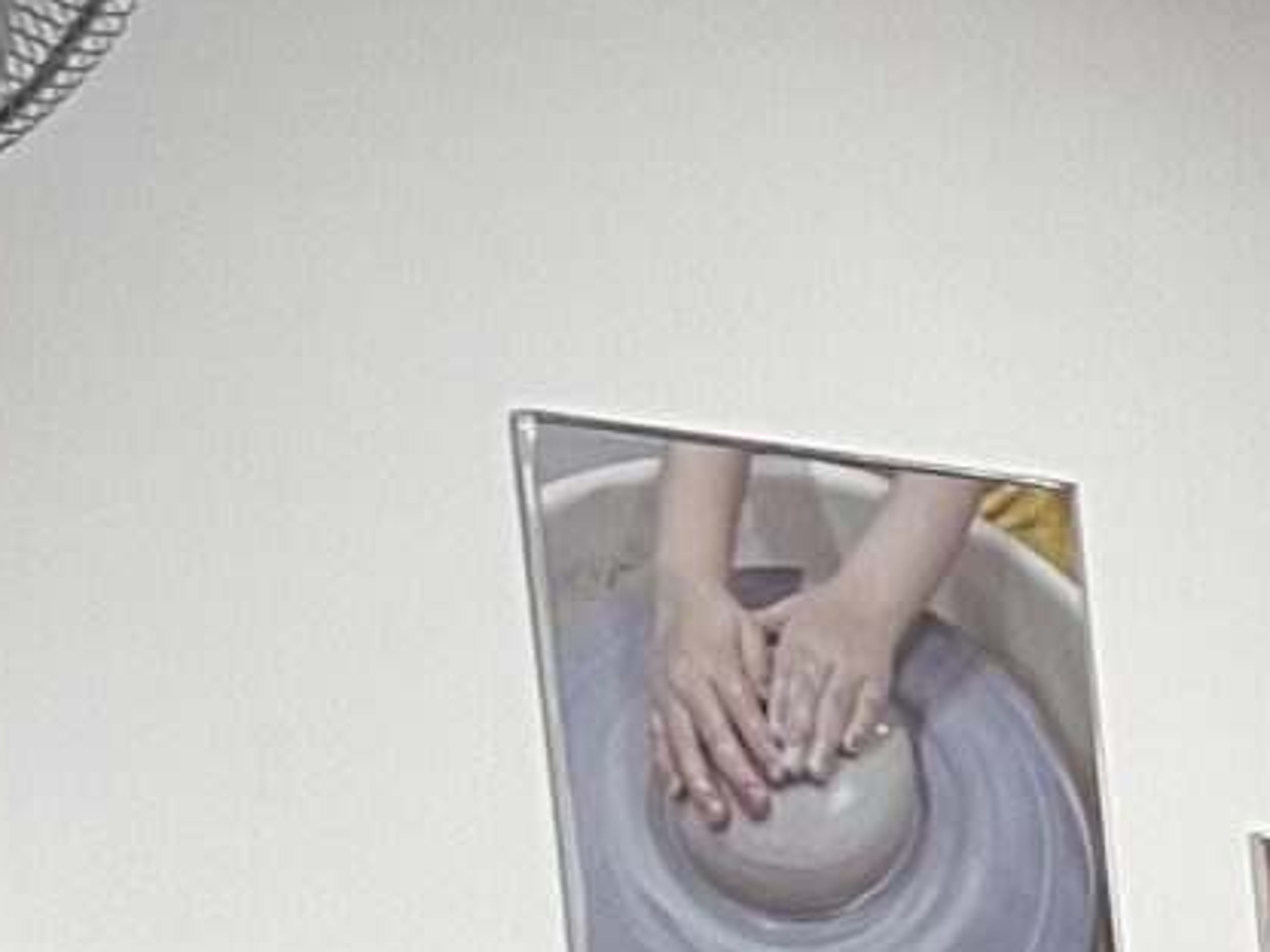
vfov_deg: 9.0
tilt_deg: -8.5
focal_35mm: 154
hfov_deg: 10.3
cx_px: 3428
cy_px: 1944
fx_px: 5650
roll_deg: +2.4
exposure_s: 1/50
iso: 125
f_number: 1.6
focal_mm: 5.1
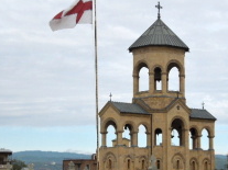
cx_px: 124
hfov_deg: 17.0
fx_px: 764
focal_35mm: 116
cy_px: 93
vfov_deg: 12.8
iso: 100
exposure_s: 1/320
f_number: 8
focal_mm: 8.7
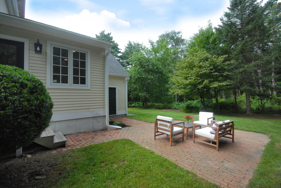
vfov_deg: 77.5
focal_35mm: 15
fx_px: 117
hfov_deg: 100.3
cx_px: 140
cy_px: 94
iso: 250
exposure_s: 1/60
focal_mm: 10
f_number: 13
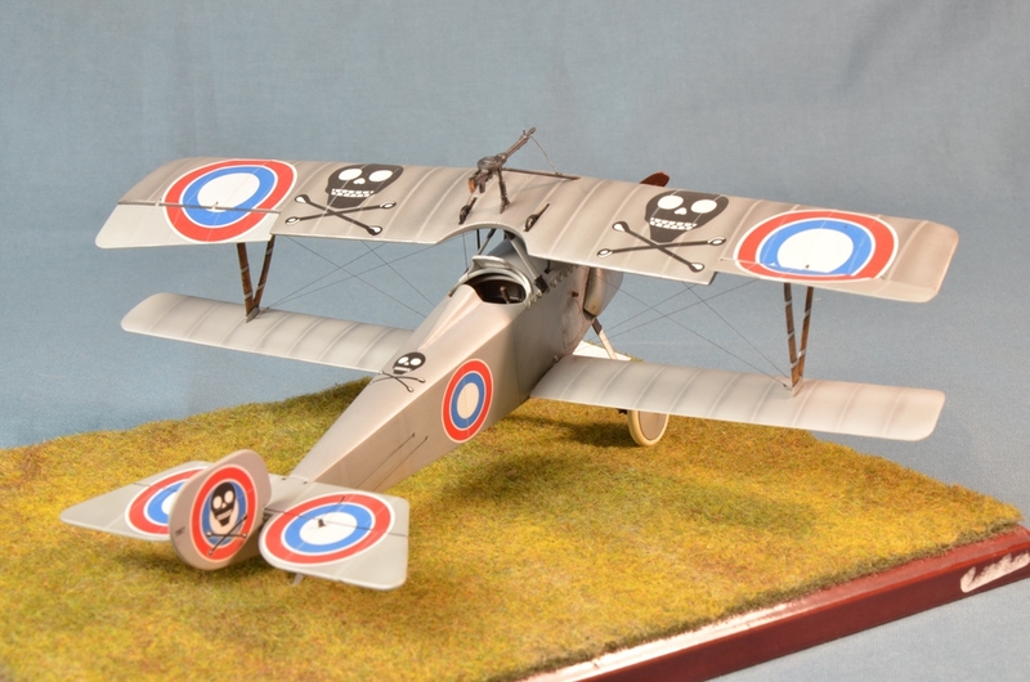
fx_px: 2056
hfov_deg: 28.1
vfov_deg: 18.8
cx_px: 515
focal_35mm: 72
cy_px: 341
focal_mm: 48
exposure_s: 1/1.3
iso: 200
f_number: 18
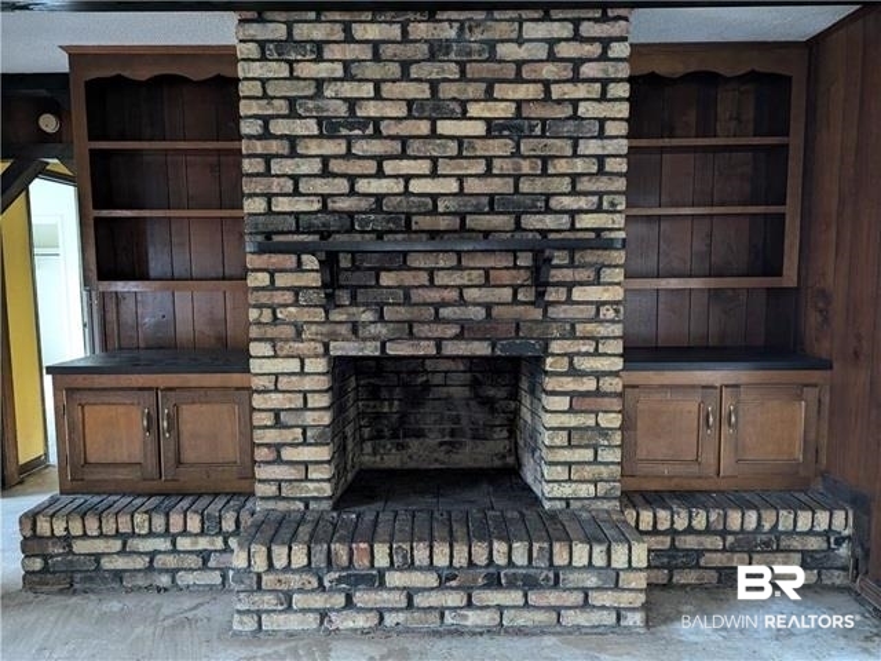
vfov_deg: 56.8
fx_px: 611
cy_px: 330
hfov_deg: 71.6
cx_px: 440
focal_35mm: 24
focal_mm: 6.81
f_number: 1.85
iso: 544
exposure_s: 1/23.5
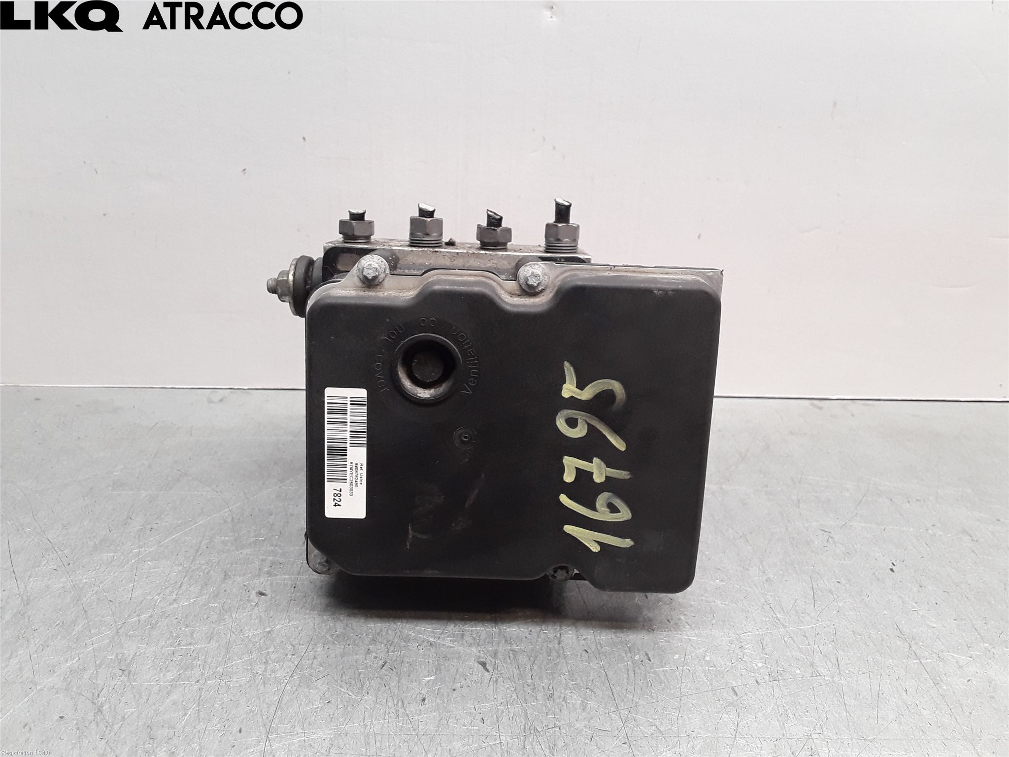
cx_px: 504
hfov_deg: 63.4
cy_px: 378
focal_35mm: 28
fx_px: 816
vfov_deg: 49.7
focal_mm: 2.91
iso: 64
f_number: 1.9
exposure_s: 1/50
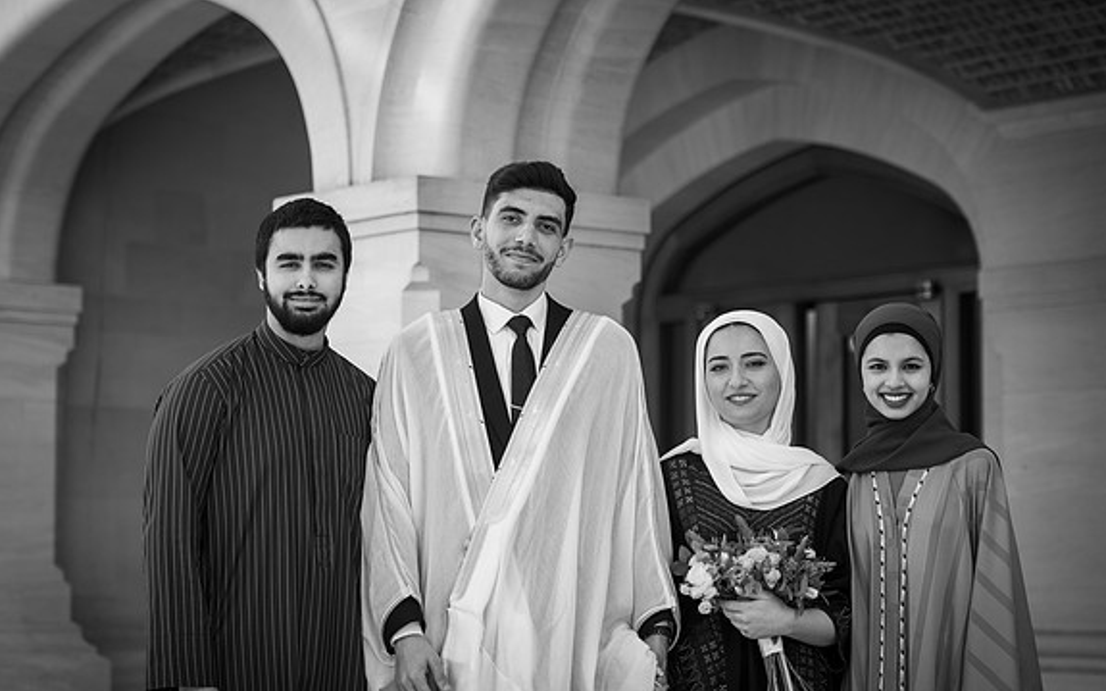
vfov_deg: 13.6
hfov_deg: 21.6
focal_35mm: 96
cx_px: 562
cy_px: 365
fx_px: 2893
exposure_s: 1/1000
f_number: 2.8
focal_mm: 92
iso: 100
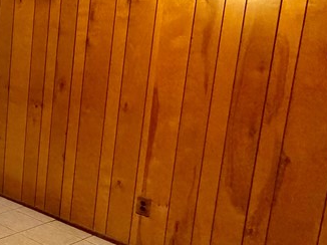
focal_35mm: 44
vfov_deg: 32.8
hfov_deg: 32.6
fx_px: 415
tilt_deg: -9.1
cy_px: 116
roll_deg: -0.9
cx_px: -94
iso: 400
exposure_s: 1/60
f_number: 2.2
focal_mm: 2.22
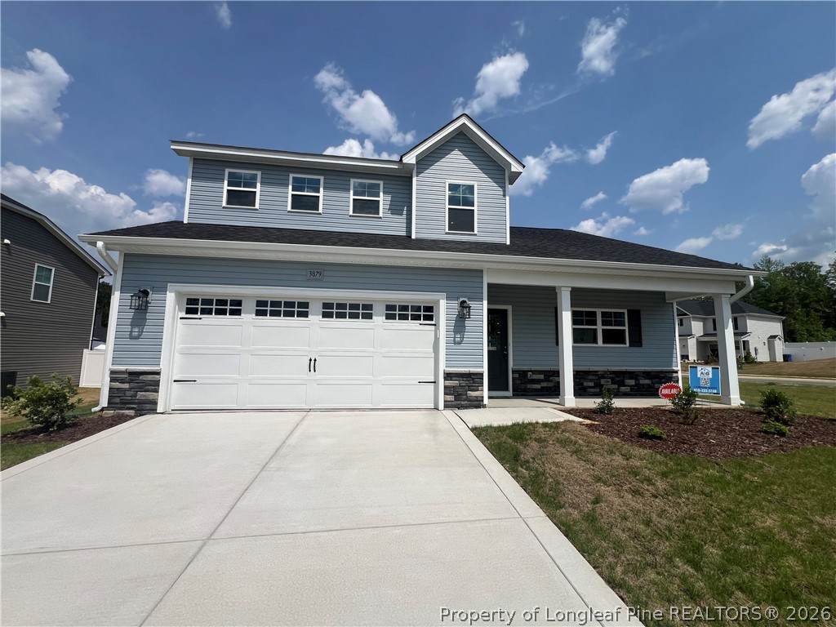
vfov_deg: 89.9
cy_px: 314
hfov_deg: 106.2
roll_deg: -0.9
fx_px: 314
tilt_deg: +5.1
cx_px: 418
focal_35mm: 13
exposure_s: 1/4587
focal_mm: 1.57
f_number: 1.8
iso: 32
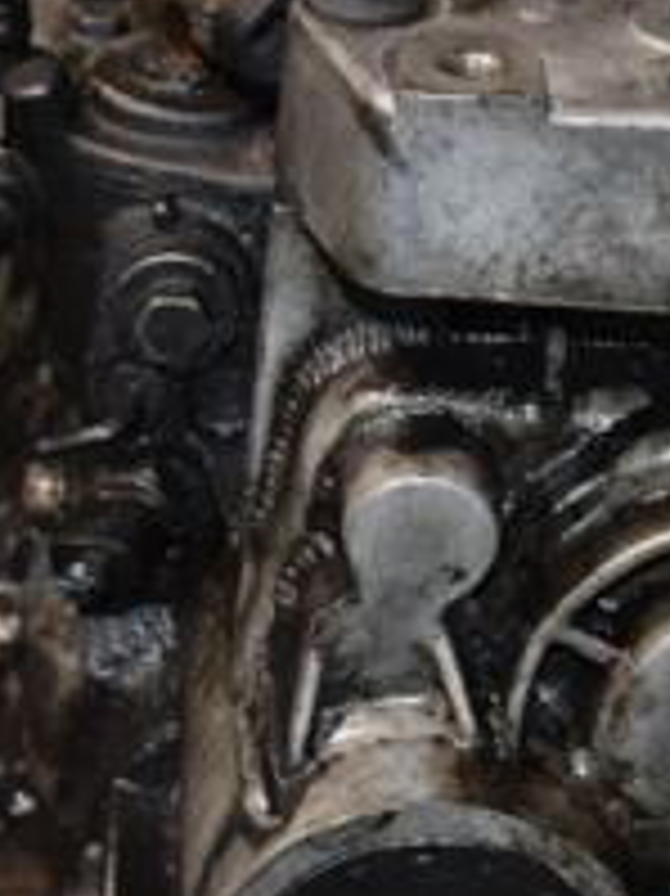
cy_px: 491
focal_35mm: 113
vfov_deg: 17.4
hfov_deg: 13.1
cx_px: 472
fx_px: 2919
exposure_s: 1/60
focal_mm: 26
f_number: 5
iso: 800
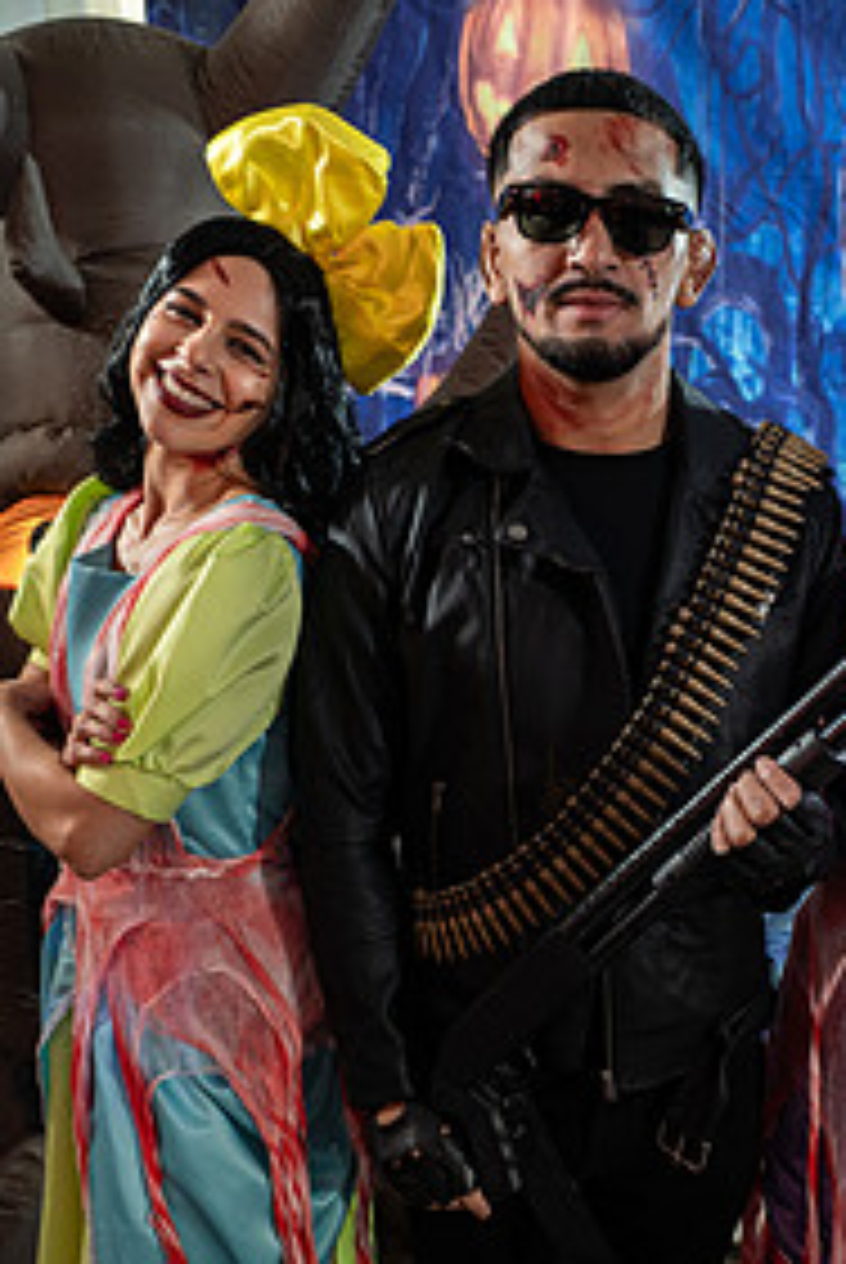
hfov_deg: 40.7
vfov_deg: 57.2
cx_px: 567
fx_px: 1125
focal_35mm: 32
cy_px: 855
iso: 1000
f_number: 2.8
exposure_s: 1/50
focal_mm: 20
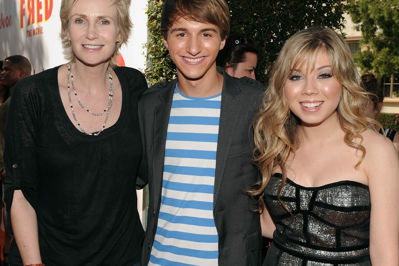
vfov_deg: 28.7
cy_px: 137
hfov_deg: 41.9
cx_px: 196
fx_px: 521
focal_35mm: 47
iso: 200
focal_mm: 35
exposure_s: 1/250
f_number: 11
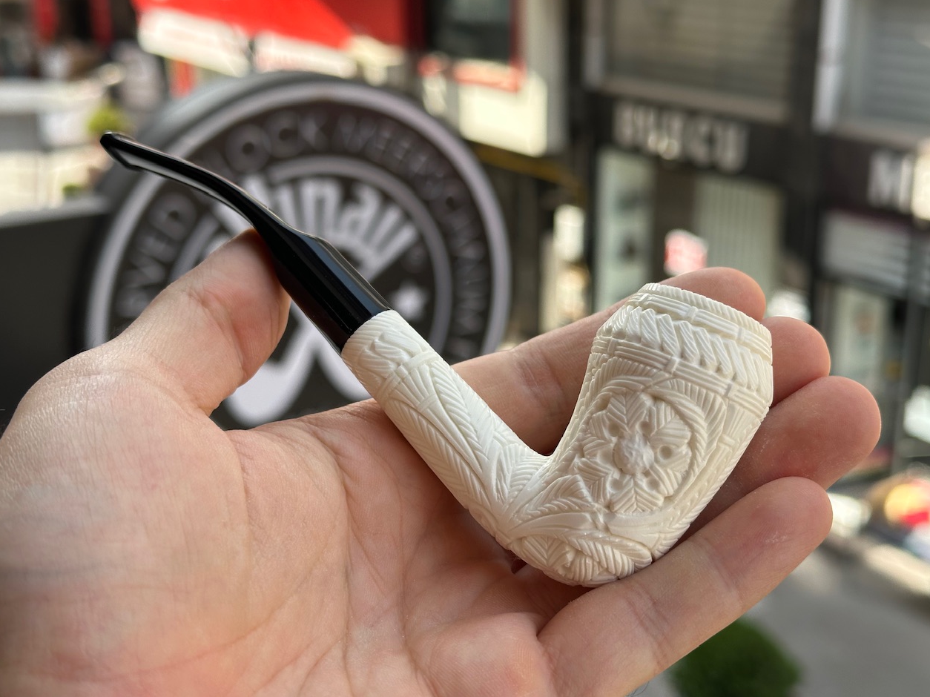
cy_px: 342
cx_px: 458
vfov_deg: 29.7
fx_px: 1316
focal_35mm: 49
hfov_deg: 38.9
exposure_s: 1/685
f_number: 1.78
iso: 64
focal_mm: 6.86
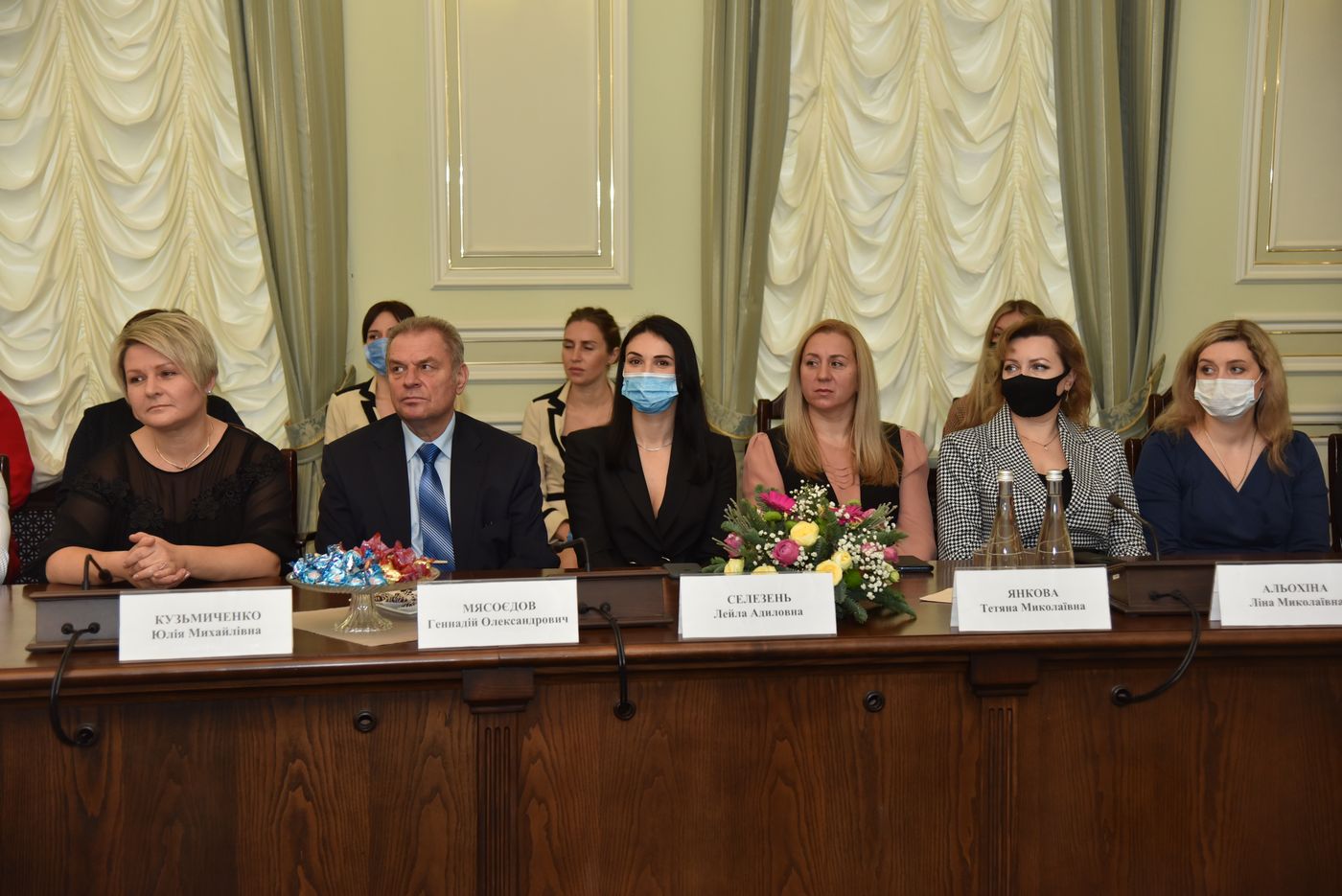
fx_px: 2163
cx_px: 671
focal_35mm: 58
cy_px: 448
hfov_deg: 34.5
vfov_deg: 23.4
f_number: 4
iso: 800
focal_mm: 58
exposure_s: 1/200
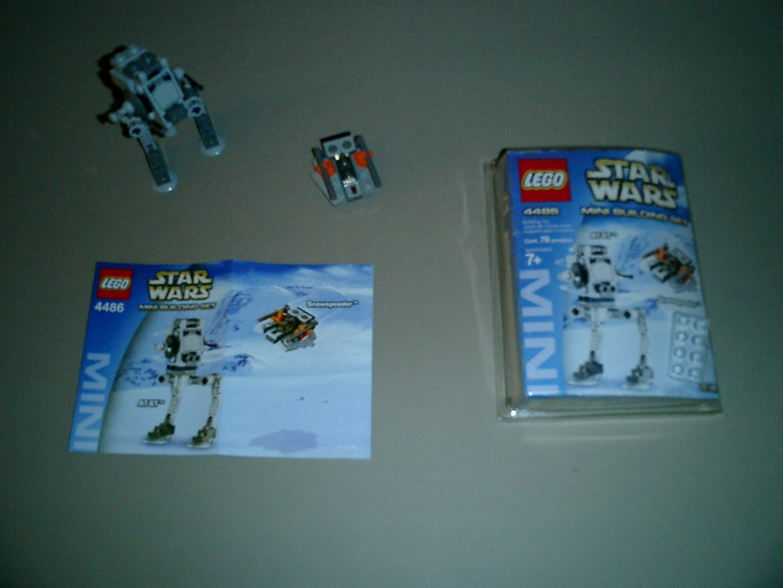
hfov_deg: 51.4
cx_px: 392
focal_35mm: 36
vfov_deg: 39.7
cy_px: 294
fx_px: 814
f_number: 3.2
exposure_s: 1/30
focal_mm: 7.5
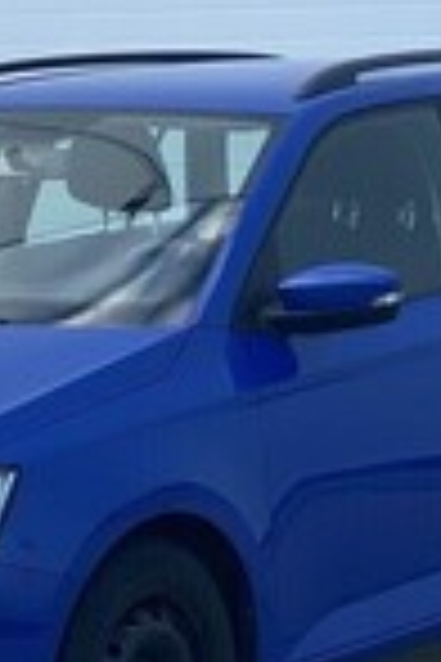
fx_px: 3730
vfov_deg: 10.1
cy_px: 313
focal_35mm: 203
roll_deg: -0.2
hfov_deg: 6.8
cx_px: 68
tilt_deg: -3.8
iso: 20
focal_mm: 6
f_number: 2
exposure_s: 1/158
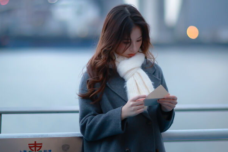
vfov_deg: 8.0
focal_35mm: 171
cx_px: 111
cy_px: 61
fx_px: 1083
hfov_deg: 12.0
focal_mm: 85
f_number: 1.2
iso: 1000
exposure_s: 1/200
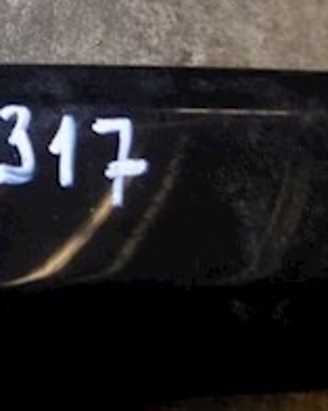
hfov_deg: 18.5
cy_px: -61
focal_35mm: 73
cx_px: -165
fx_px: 888
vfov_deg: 24.1
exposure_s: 1/30
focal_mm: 4
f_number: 3.1
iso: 200
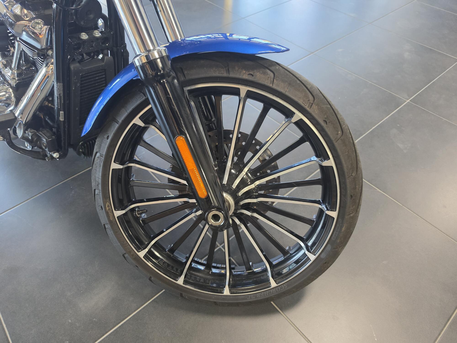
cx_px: 228
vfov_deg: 58.9
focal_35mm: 23
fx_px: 304
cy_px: 172
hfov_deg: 73.9
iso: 320
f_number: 1.4
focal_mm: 6.5
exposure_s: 1/120
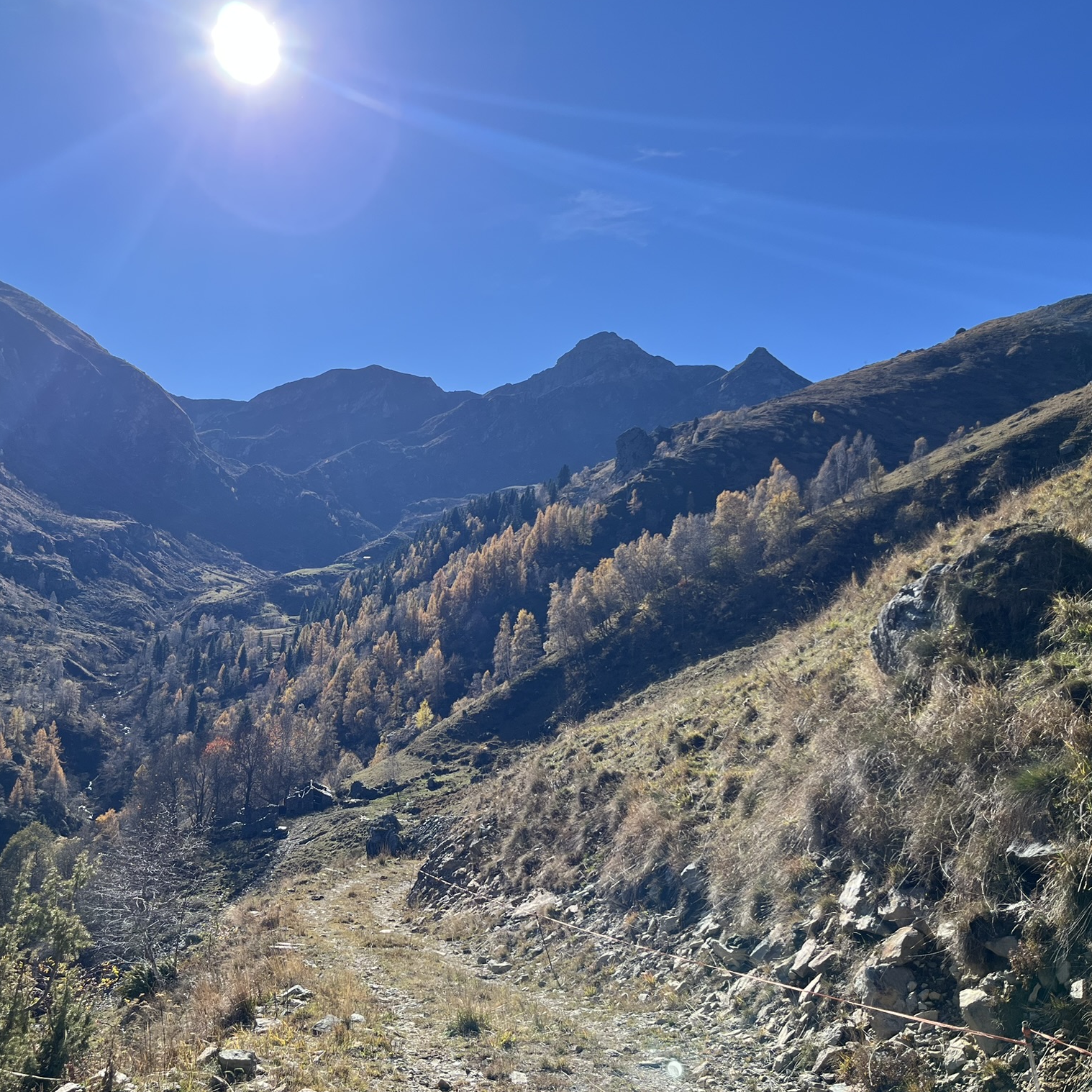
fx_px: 1106
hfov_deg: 52.3
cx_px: 458
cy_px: 543
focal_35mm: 31
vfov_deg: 52.5
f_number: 1.6
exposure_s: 1/3623
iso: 50
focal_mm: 5.1
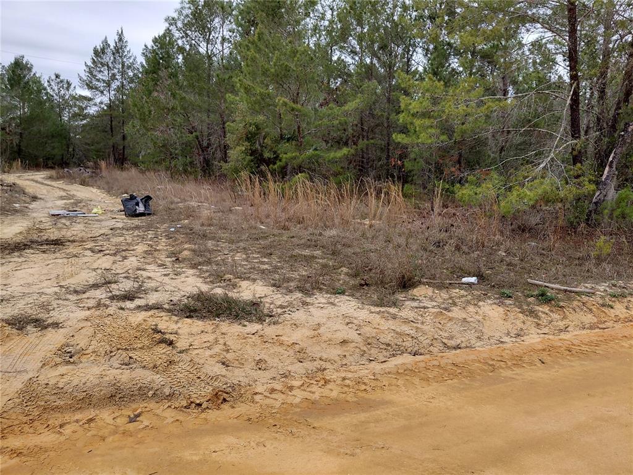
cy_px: 238
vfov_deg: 54.9
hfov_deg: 69.4
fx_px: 457
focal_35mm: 25
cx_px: 316
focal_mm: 4.69
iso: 50
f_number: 1.8
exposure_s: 1/819
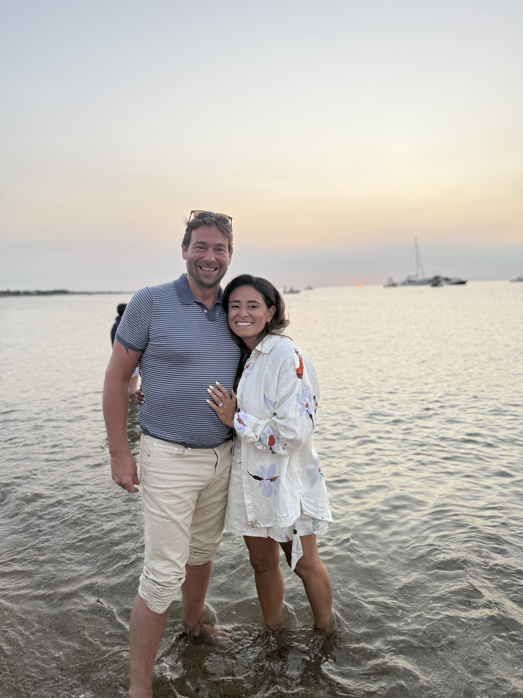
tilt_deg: -5.5
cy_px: 349
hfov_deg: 56.8
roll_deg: +1.7
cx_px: 262
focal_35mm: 24
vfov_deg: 71.6
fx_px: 483
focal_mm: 6.76
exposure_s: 1/169
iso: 64
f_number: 1.78
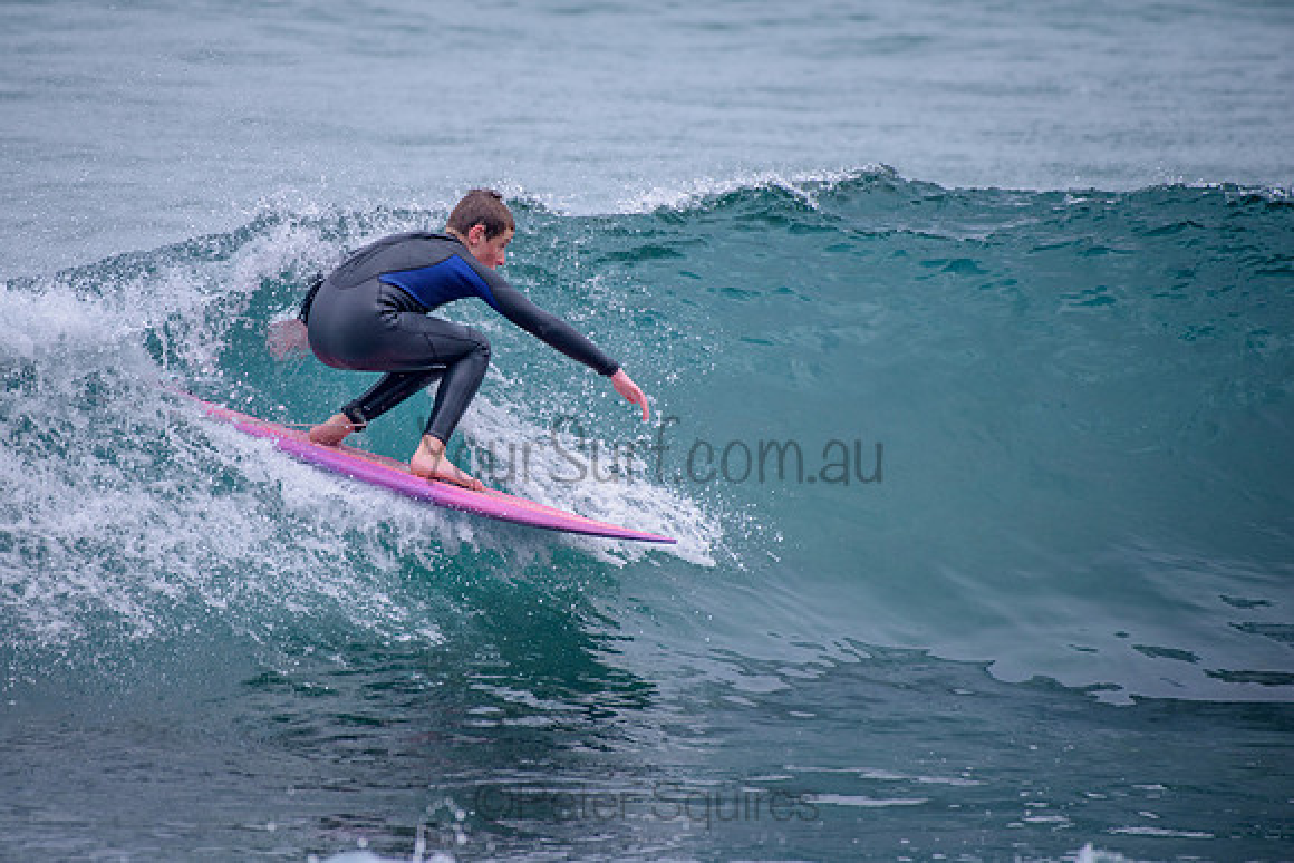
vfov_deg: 2.2
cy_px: 336
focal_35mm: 613
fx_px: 22040
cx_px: 501
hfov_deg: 3.4
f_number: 5.6
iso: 220
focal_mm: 500
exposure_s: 1/2000
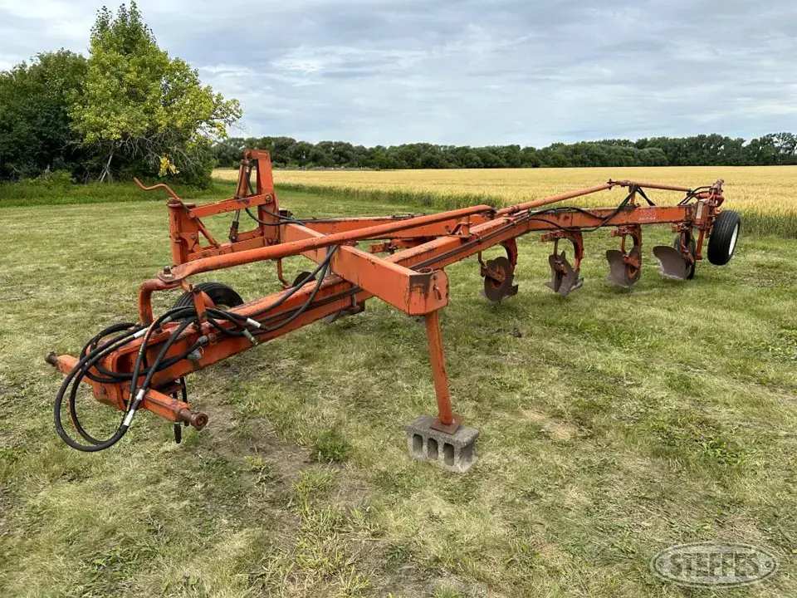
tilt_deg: -11.0
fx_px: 553
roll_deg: +1.3
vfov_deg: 56.8
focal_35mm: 24
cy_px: 299
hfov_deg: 71.6
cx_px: 398
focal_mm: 6.86
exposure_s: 1/2967
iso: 80
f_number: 1.78
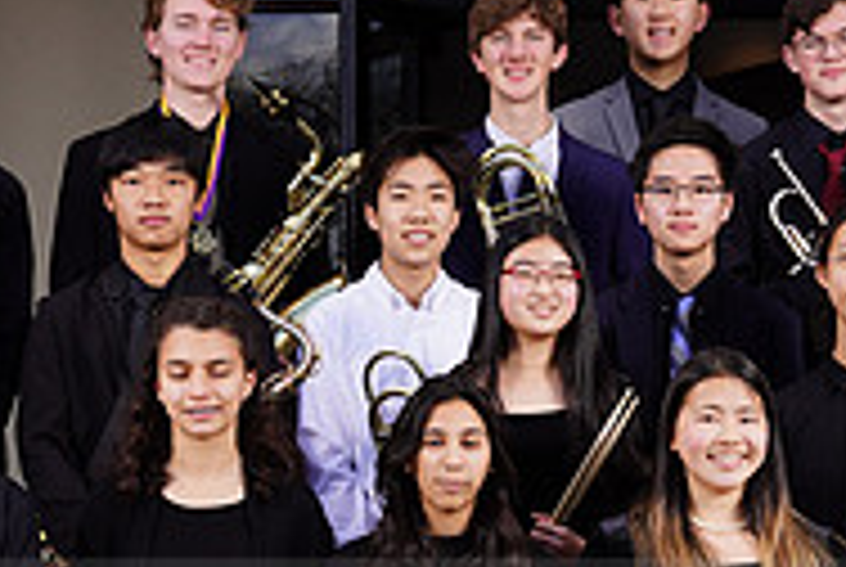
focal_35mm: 114
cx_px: 356
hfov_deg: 17.9
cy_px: 619
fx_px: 2683
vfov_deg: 11.9
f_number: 7.1
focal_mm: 37
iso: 100
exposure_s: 1/200
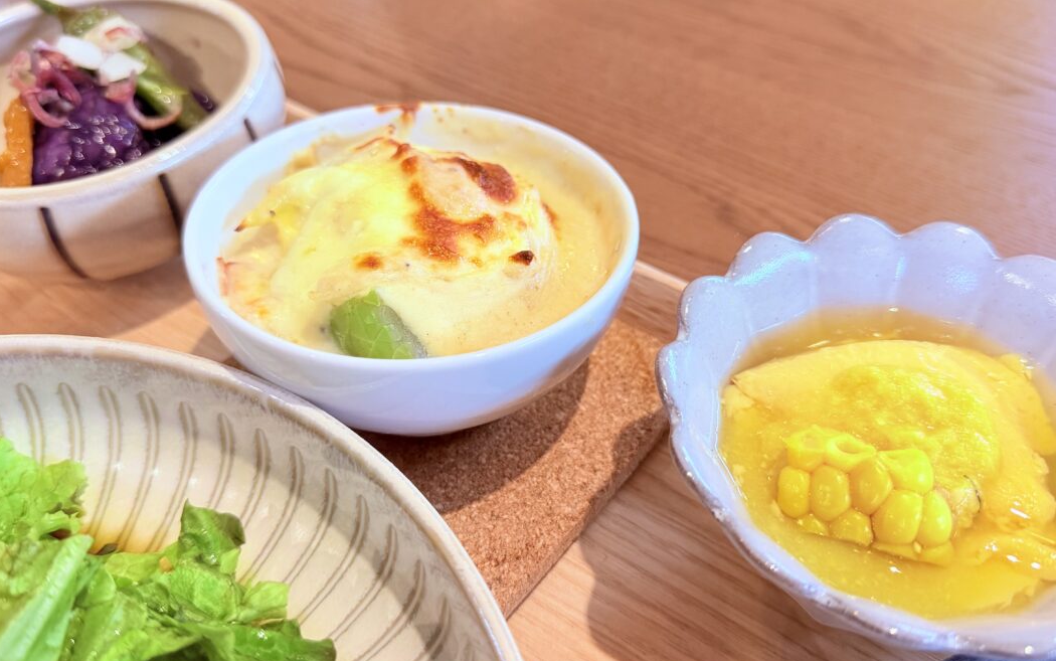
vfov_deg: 40.6
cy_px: 305
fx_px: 892
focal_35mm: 31
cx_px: 525
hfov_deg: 61.2
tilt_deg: -45.2
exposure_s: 1/60
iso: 250
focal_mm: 6.76
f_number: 1.78
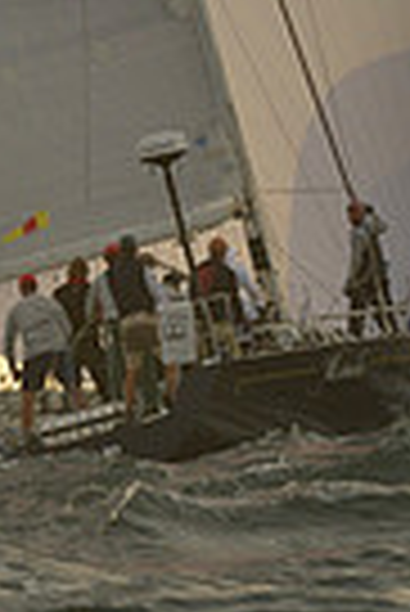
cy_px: -428
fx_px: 7241
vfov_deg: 4.8
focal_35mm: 425
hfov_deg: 3.2
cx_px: 205
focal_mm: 100
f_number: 8
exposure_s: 1/640
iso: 400
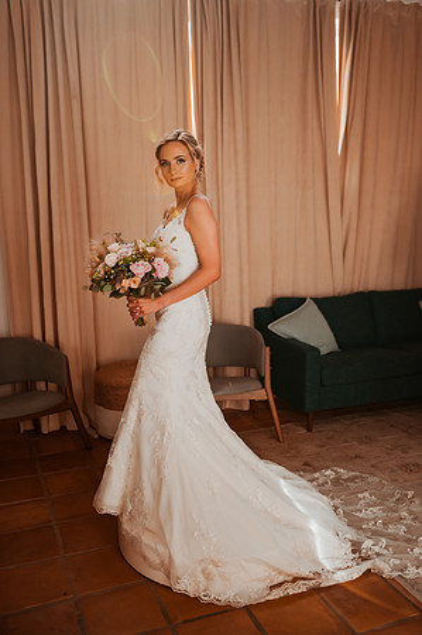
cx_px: 211
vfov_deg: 54.5
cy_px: 318
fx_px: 617
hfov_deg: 37.8
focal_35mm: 35
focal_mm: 35
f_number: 1.8
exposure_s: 1/1600
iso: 320
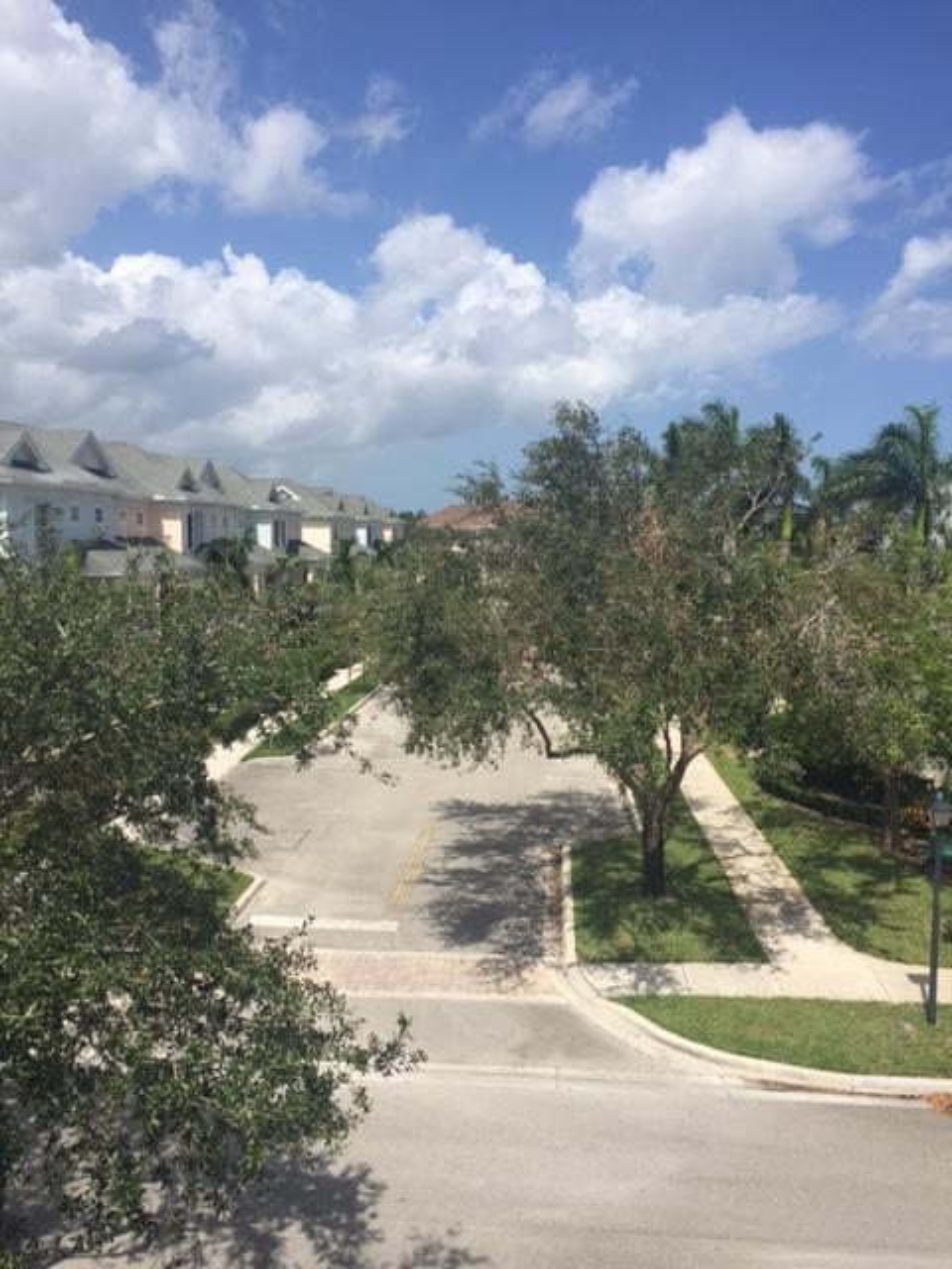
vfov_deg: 61.7
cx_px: 476
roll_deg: -0.2
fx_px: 1063
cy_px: 634
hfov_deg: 48.2
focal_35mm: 29
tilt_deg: -5.8
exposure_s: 1/3300
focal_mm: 4.15
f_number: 2.2
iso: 32
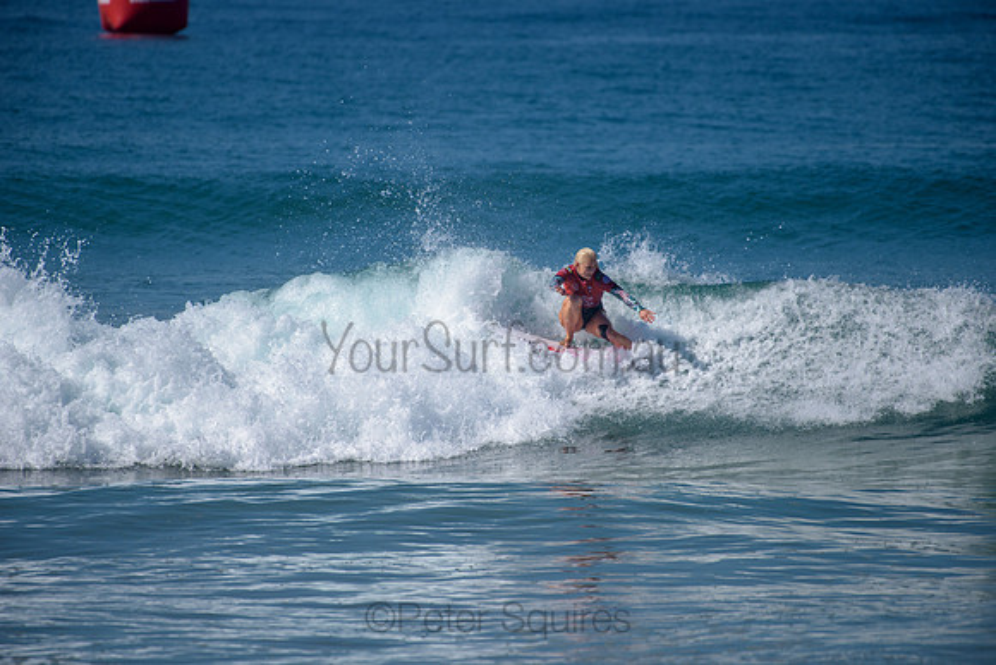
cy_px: 332
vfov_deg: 2.8
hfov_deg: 4.1
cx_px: 498
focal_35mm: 500
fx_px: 13836
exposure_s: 1/2000
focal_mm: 500
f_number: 5.6
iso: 160
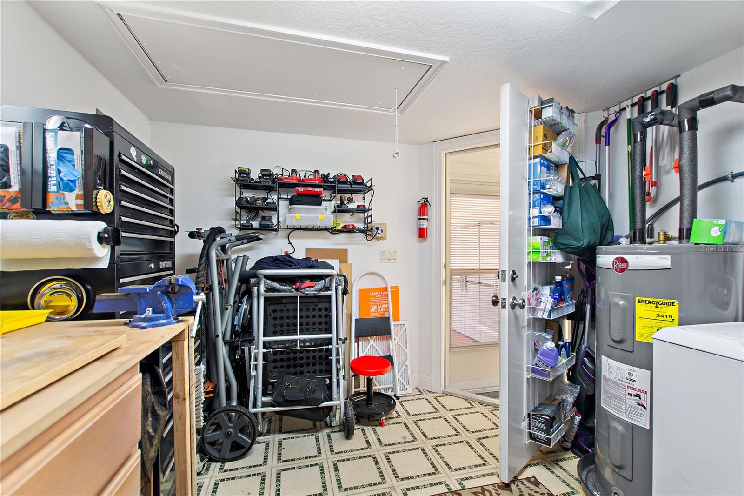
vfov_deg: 77.3
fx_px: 310
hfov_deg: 100.4
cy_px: 248
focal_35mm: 15
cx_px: 372
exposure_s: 1/8
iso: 400
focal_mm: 10
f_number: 4.5
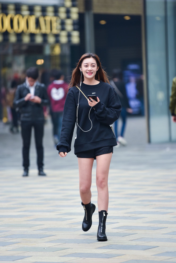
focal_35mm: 200
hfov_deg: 6.9
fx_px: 1465
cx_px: 88
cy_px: 132
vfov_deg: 10.3
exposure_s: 1/640
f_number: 2.8
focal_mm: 200
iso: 320
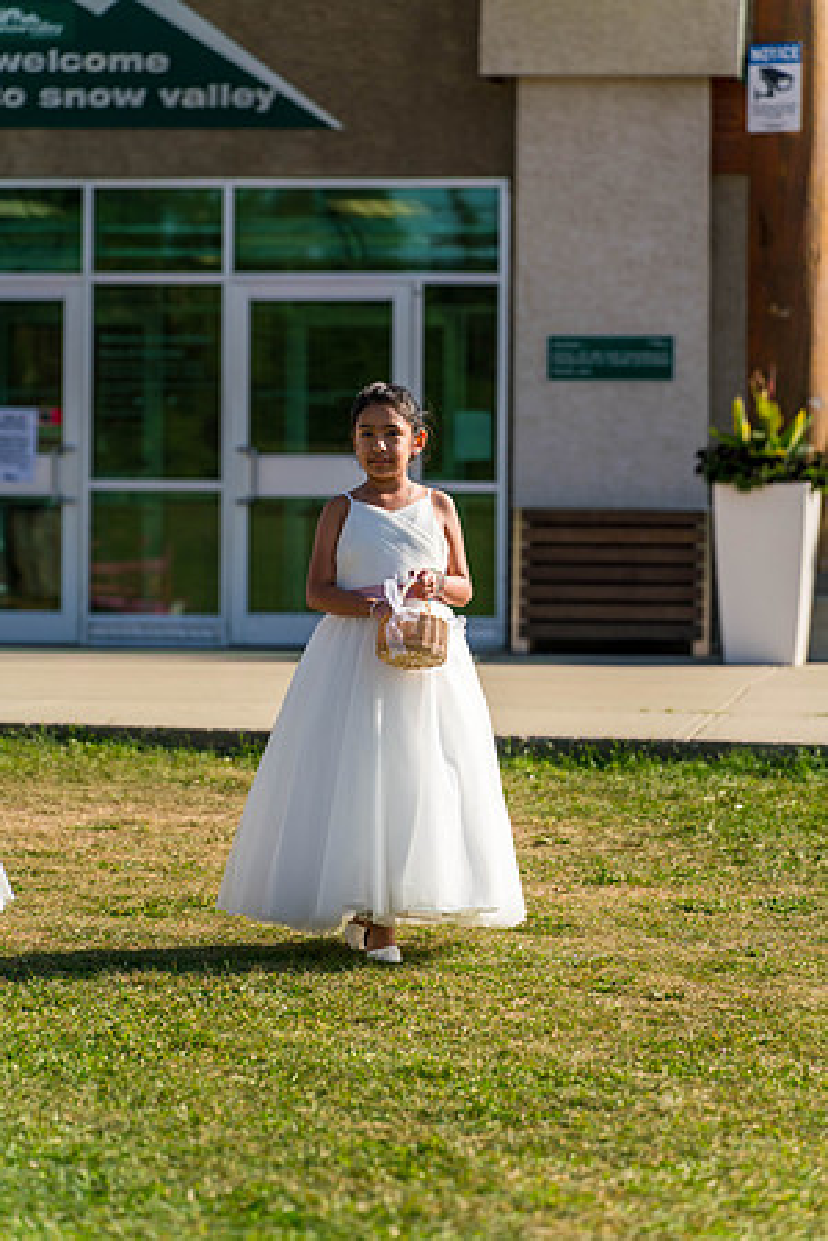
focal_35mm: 150
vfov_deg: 13.7
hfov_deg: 9.1
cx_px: 414
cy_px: 620
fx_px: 5175
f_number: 4
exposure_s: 1/1600
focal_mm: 150
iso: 250
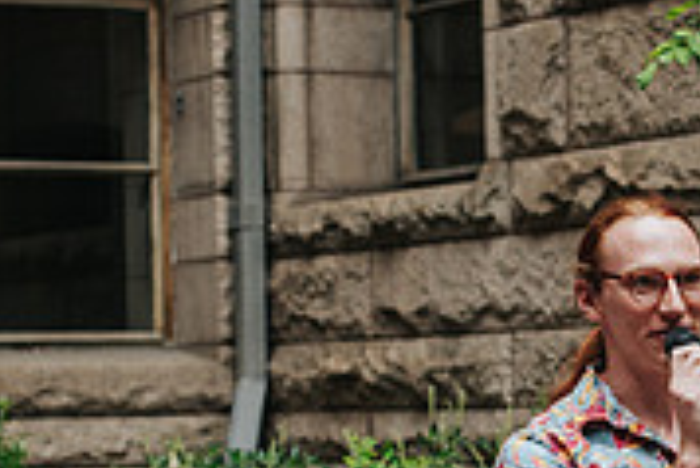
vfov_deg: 8.4
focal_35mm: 163
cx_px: 657
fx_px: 3172
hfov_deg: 12.5
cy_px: 442
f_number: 4
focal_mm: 50
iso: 800
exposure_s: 1/400
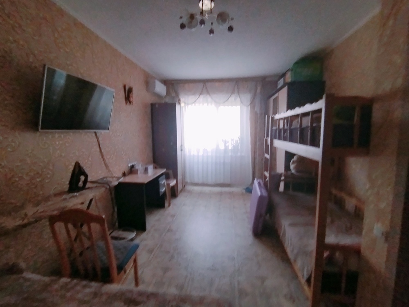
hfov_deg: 94.5
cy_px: 154
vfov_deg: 78.1
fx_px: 189
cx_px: 204
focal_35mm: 16
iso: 284
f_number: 2.2
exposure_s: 1/33.3
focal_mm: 1.42
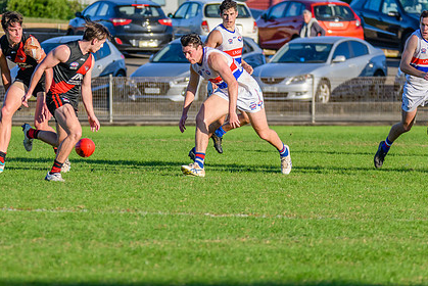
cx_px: 157
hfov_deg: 4.7
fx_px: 5246
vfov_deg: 3.1
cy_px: 96
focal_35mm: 441
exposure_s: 1/2000
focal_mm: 250
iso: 800
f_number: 6.3
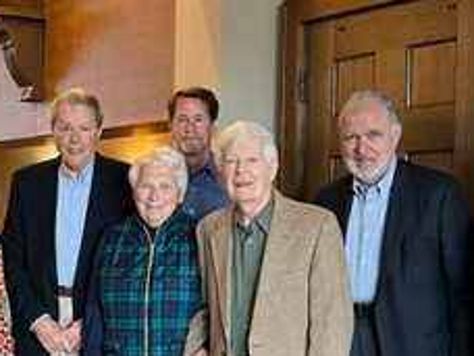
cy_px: 266
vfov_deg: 20.0
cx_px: 104
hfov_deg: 26.3
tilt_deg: -3.9
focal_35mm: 73
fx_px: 1000
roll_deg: -0.1
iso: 320
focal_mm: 5.7
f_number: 1.5
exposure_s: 1/60
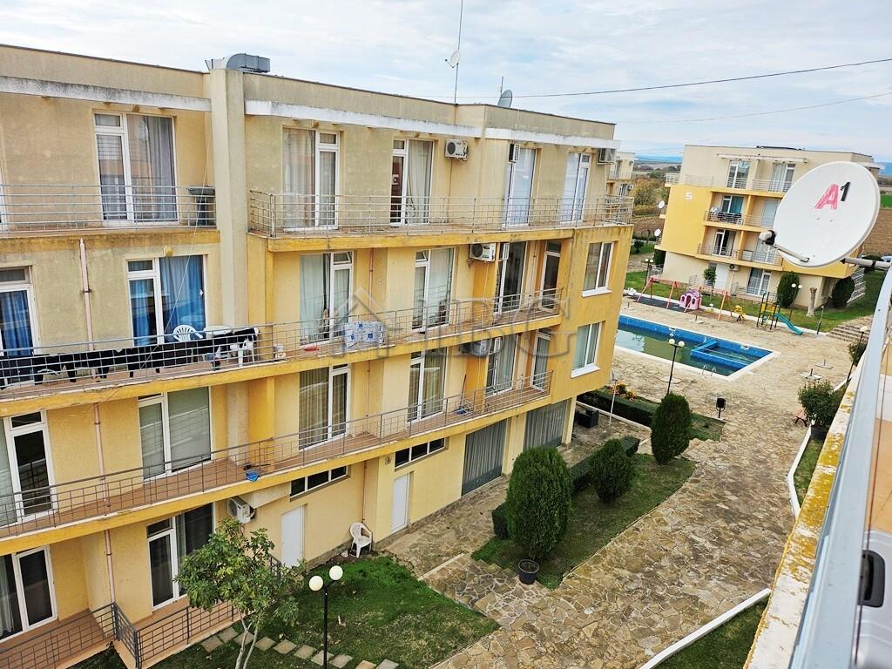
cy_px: 334
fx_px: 618
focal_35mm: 24
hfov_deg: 71.6
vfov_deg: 56.8
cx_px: 446
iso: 50
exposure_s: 1/2953
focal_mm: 5
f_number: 1.8
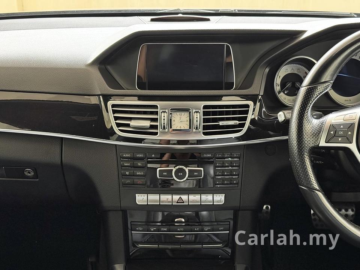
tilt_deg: -22.0
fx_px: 499
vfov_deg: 30.3
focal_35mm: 48
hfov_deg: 39.7
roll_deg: +0.8
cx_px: 180
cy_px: 135
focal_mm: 6.76
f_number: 1.78
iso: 640
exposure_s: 1/30
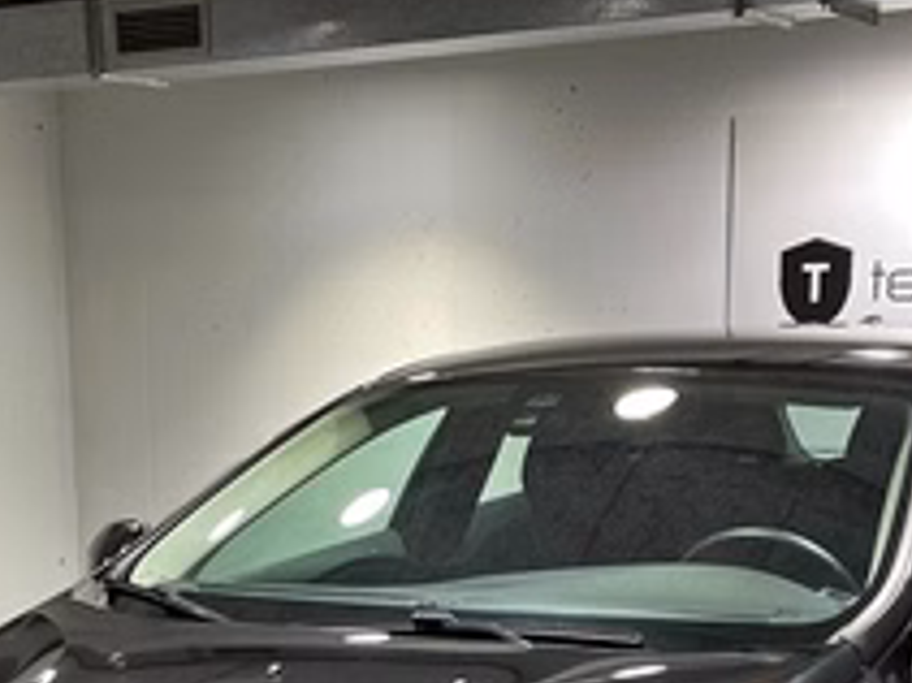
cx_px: 389
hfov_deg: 24.7
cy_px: 903
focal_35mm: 79
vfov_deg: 17.4
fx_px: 2080
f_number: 1.6
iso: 125
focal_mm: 5.1
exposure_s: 1/100
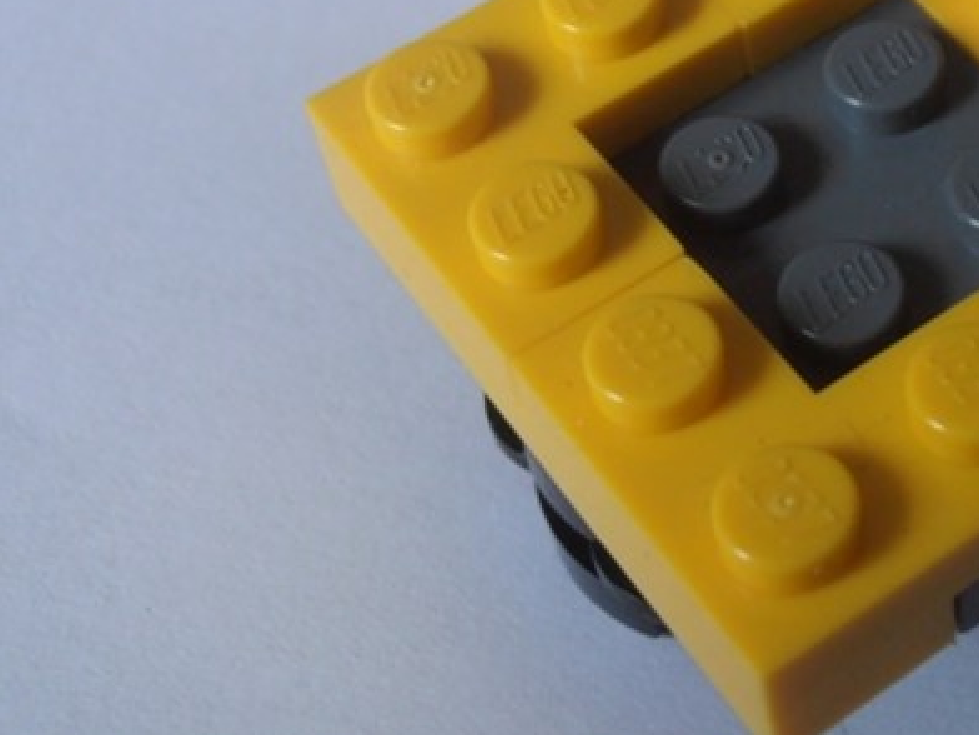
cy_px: 211
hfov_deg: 22.6
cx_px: 839
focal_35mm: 85
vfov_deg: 17.3
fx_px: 2404
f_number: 3.9
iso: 125
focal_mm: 6.61
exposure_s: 1/40
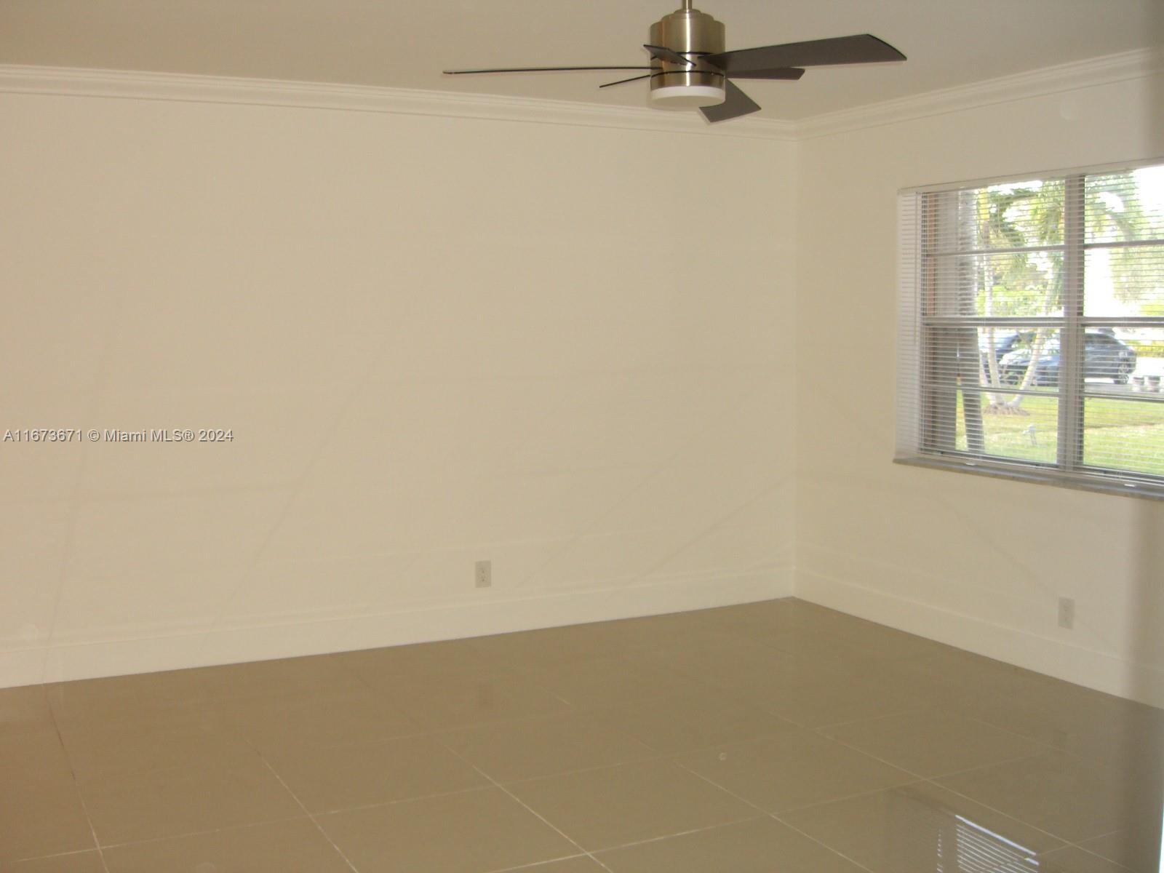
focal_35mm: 38
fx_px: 1278
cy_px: 436
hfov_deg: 49.0
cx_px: 582
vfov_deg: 37.7
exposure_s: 1/60
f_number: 2.8
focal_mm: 7.9
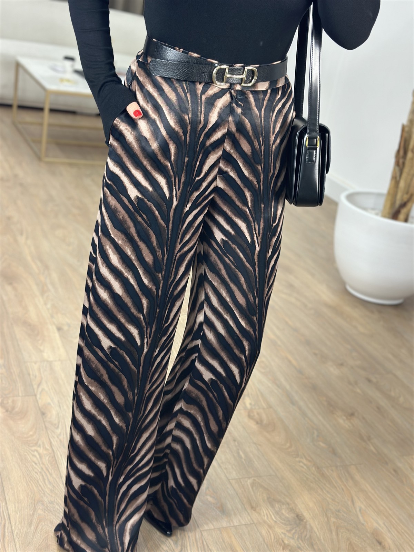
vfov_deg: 39.7
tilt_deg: -45.4
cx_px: 207
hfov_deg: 30.3
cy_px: 276
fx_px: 765
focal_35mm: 48
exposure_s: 1/100
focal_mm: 6.86
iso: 160
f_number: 1.78
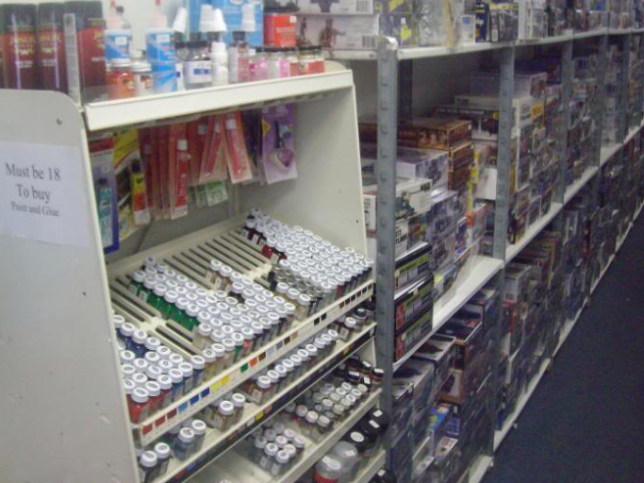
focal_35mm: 41
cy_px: 207
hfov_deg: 45.8
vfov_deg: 35.1
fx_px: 763
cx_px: 312
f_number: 2.8
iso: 288
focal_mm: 5.8
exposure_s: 1/40
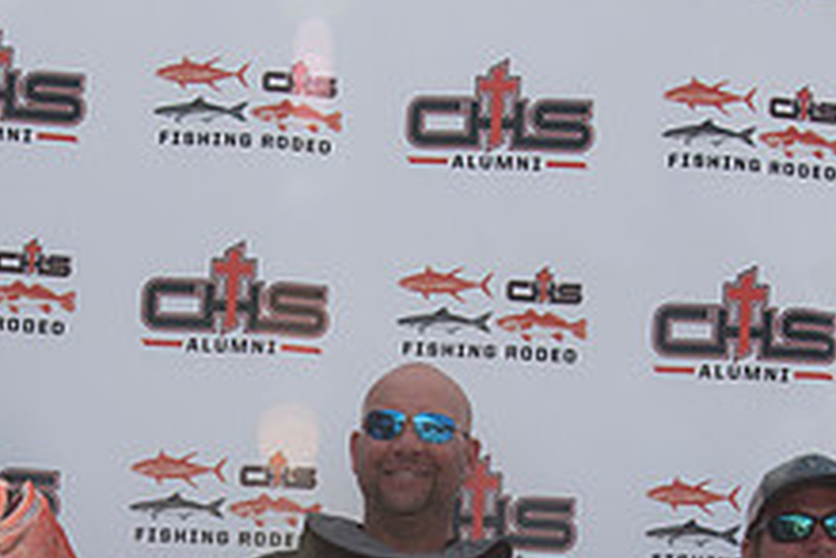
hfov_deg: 30.2
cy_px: 719
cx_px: 270
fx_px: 1534
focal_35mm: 66
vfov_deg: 19.1
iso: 250
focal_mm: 25
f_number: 9
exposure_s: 1/400
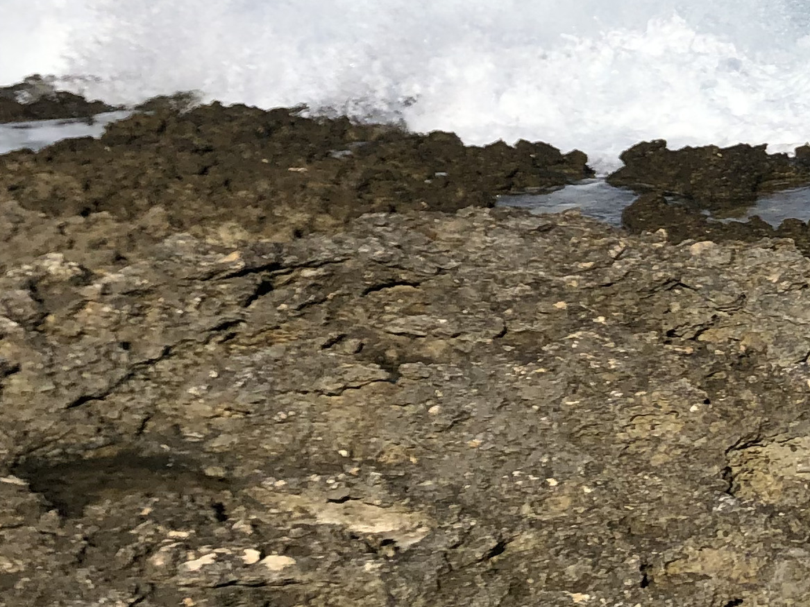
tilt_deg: -7.0
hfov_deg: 19.3
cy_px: -112
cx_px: 972
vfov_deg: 14.9
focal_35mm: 96
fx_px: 2246
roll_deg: -1.6
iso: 20
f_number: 1.8
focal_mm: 4
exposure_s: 1/4367
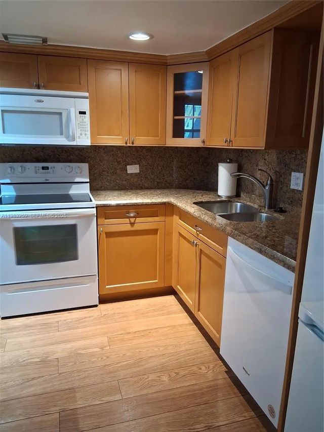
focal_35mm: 26
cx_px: 162
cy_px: 216
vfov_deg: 67.3
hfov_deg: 53.1
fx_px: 324
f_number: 1.8
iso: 500
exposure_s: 1/40
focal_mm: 3.98
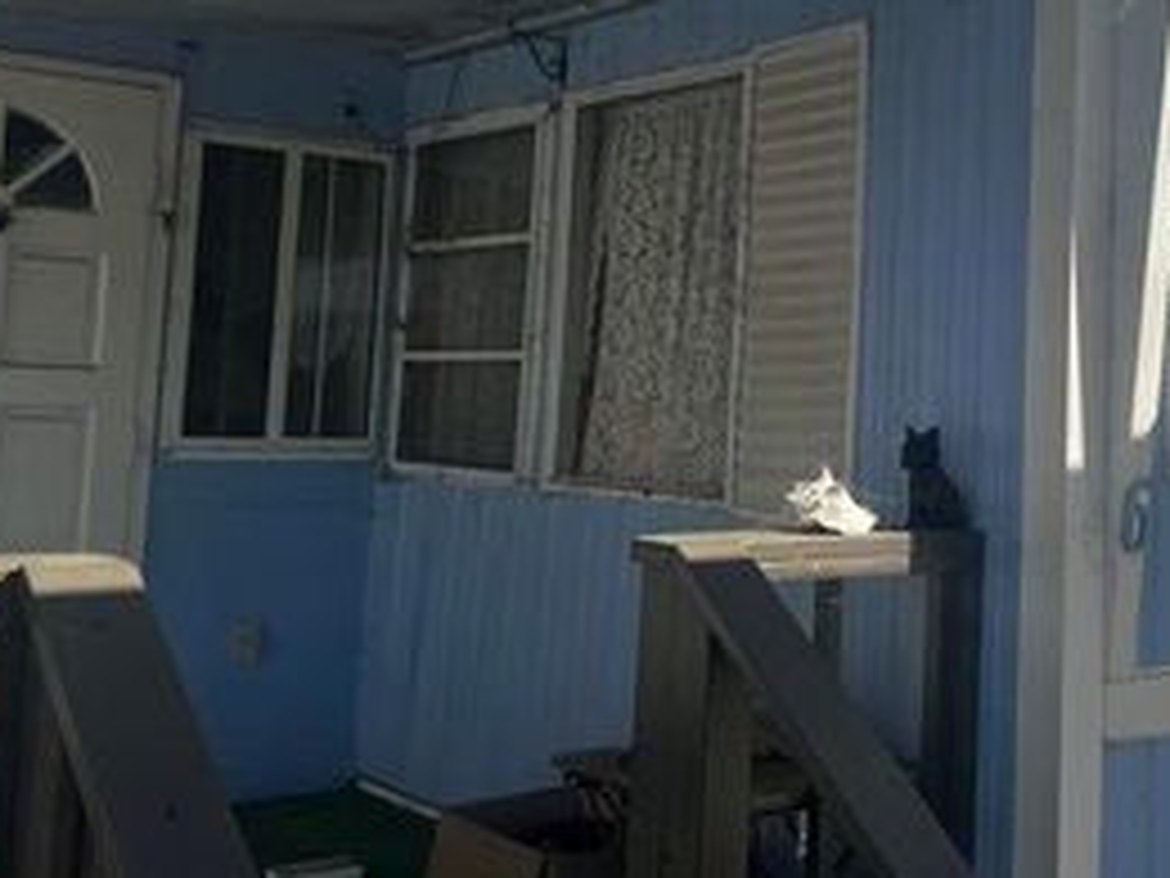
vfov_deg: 28.7
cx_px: 774
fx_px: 1690
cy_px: 232
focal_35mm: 50
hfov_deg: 37.8
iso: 50
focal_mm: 5.7
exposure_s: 1/2762
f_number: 1.5
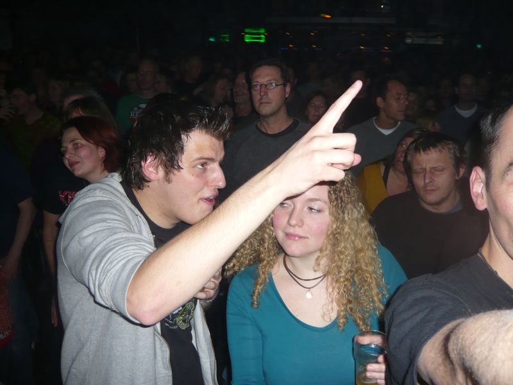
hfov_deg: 60.0
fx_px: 445
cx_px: 256
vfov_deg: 46.8
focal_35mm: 30
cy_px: 192
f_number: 2.9
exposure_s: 1/30
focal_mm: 4.9
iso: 100
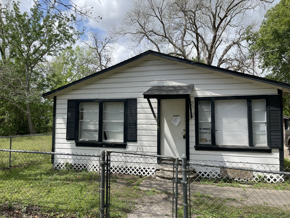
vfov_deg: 54.9
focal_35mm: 25
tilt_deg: +2.1
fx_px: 209
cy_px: 109
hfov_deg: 69.4
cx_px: 145
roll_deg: -0.4
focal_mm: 5.1
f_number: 1.6
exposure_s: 1/3663
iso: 32
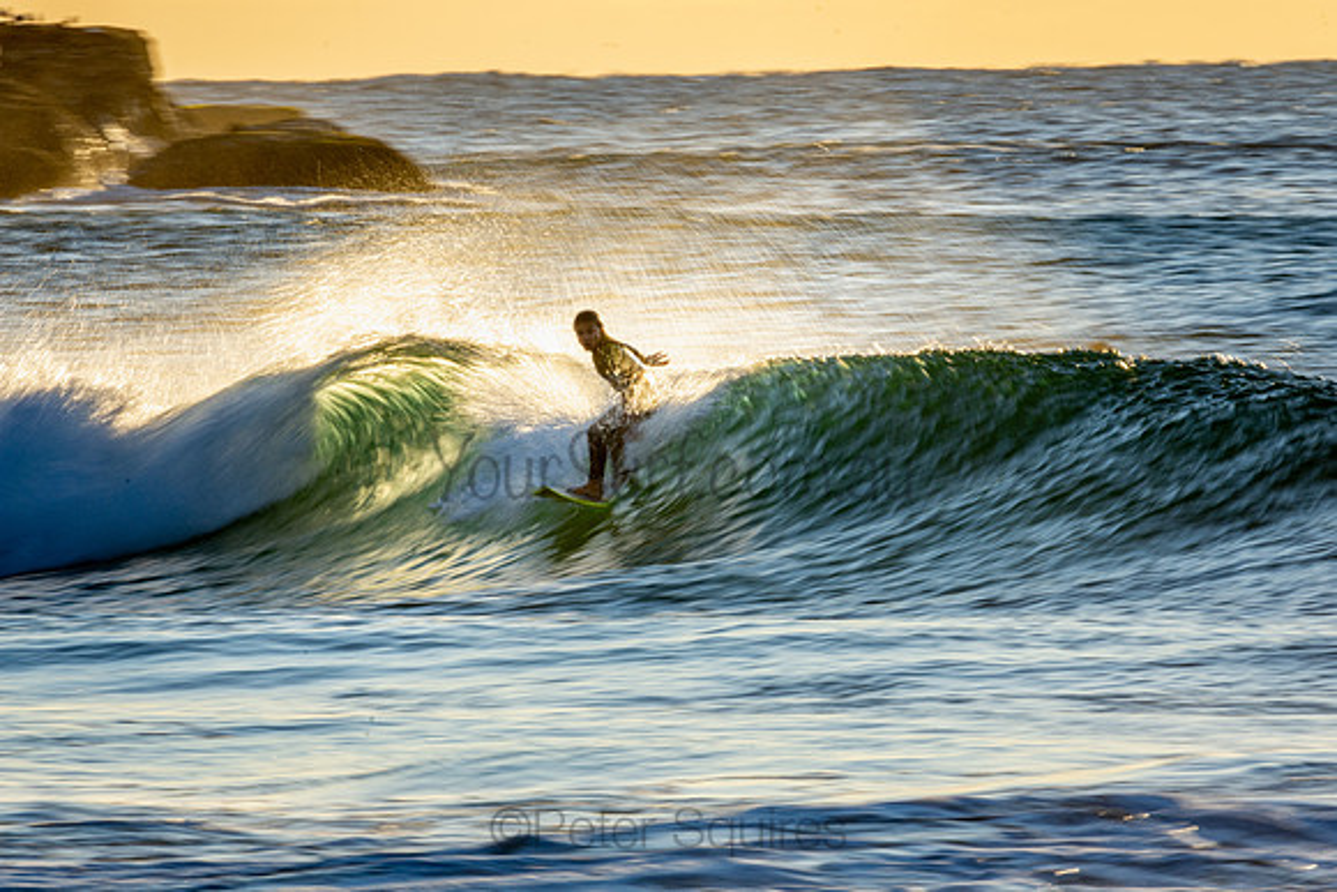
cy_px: 446
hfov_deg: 2.7
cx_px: 668
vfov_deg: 1.8
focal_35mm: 750
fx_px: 27859
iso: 100
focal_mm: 500
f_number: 25
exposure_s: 1/25
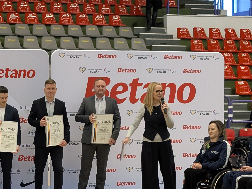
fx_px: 722
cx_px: 21
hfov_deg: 19.4
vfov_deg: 15.0
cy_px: 113
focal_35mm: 99
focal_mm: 6.9
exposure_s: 1/65.6
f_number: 1.68
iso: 178
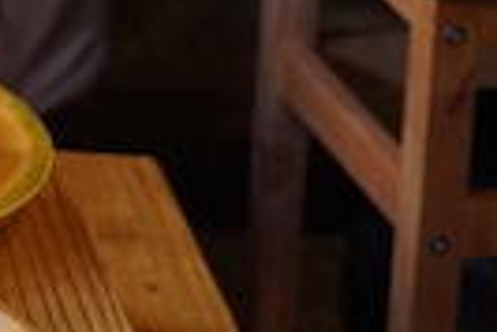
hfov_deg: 9.9
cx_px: -624
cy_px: -541
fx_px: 2571
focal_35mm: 186
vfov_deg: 6.9
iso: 1000
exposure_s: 1/60
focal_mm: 33
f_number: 5.6
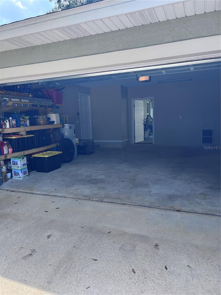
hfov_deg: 53.1
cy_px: 148
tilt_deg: -6.9
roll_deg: +3.0
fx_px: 221
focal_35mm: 26
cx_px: 110
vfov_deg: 67.3
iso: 50
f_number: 1.5
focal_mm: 5.7
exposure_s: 1/791
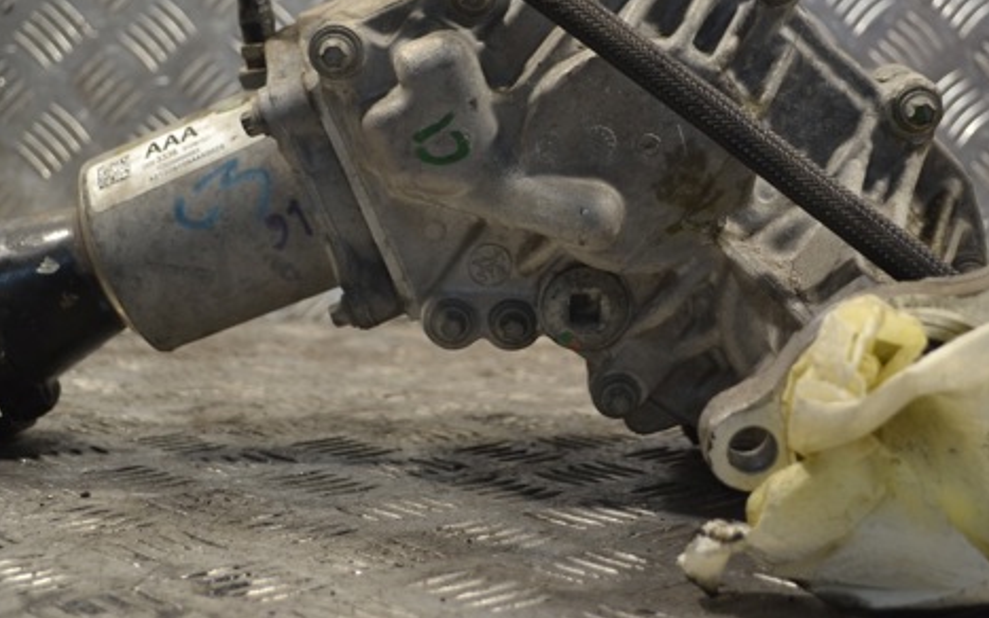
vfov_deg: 19.4
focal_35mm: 67
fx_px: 1806
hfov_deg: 30.6
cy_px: 205
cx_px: 523
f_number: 5
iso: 400
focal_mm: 32
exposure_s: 1/100
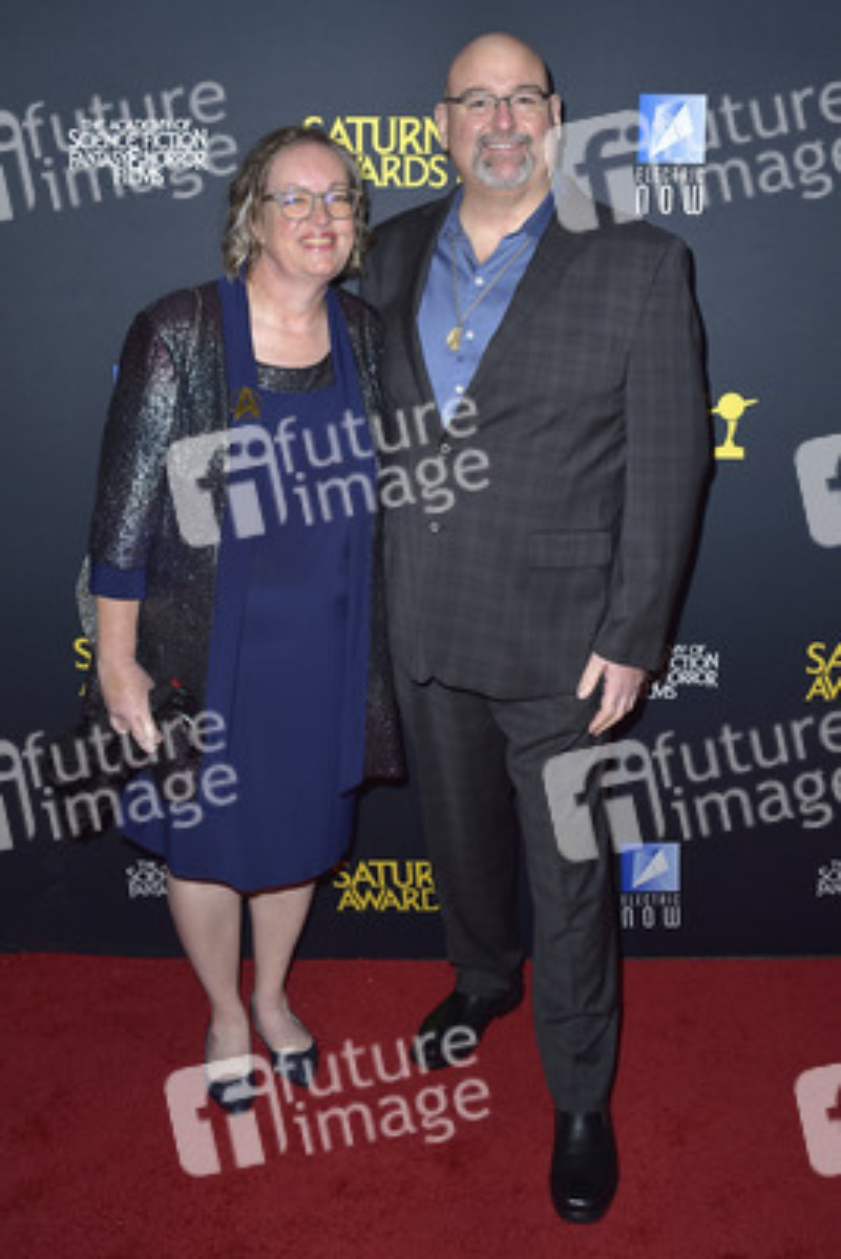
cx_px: 420
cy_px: 630
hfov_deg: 41.1
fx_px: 1120
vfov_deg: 58.7
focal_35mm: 32
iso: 250
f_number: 6.3
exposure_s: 1/250
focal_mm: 32
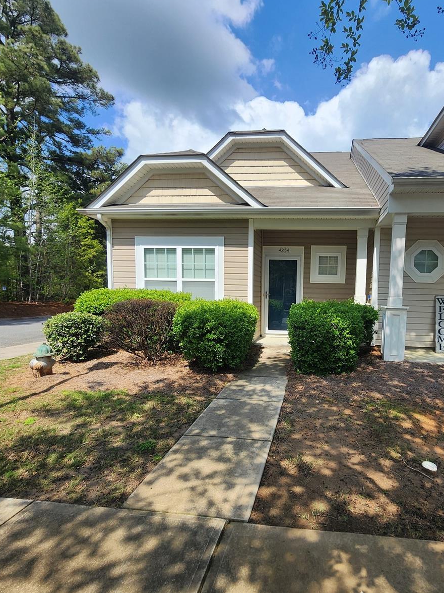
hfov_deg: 73.2
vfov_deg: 90.8
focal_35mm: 17
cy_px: 324
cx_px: 283
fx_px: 291
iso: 50
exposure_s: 1/1606
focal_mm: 2.2
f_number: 2.2
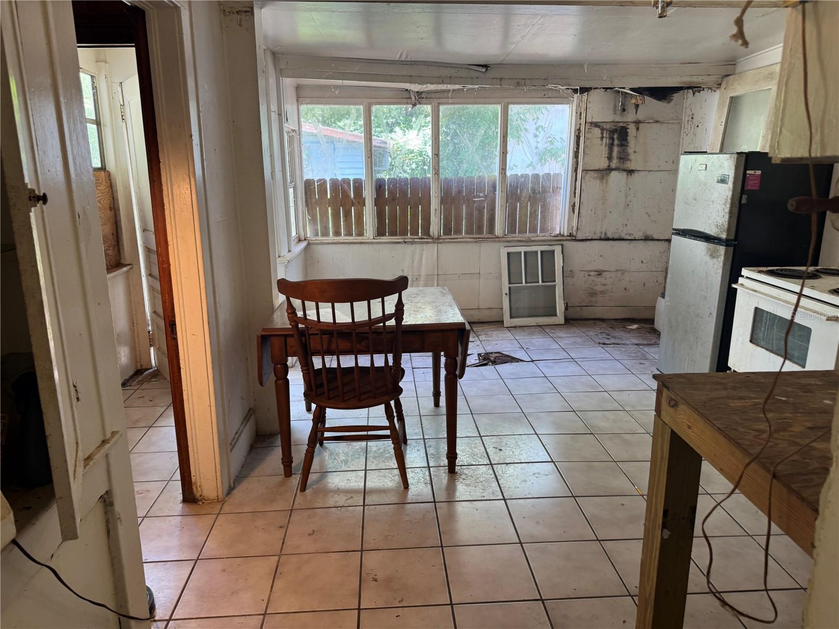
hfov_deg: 71.6
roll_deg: +0.8
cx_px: 420
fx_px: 582
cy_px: 314
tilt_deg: -14.0
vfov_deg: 56.8
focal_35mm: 24
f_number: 1.78
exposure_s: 1/60
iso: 125
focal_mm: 6.76
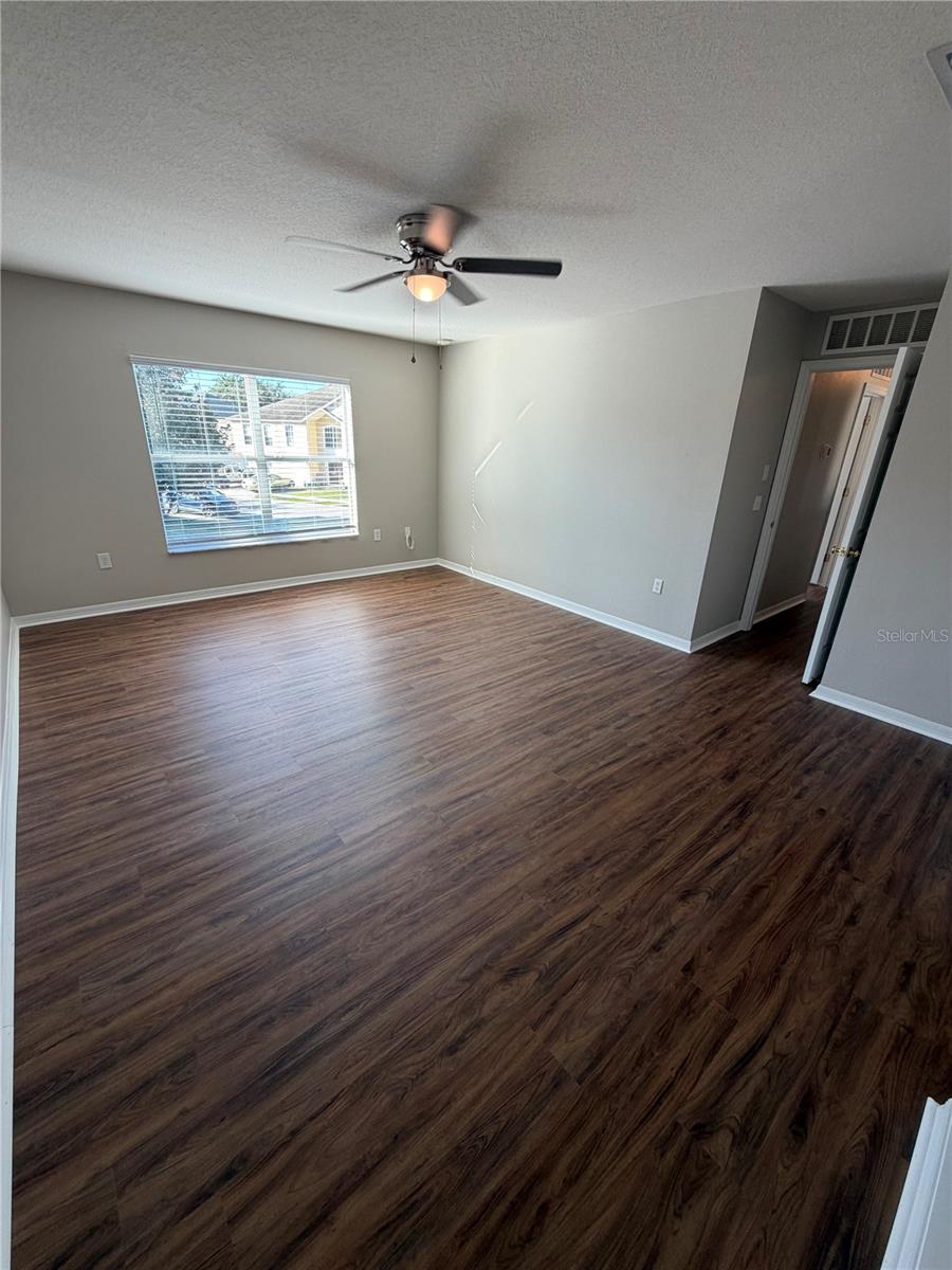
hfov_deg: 85.7
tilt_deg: -21.2
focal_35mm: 14
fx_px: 513
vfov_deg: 102.1
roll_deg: -2.0
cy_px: 635
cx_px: 476
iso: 80
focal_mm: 2.22
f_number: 2.2
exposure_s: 1/121
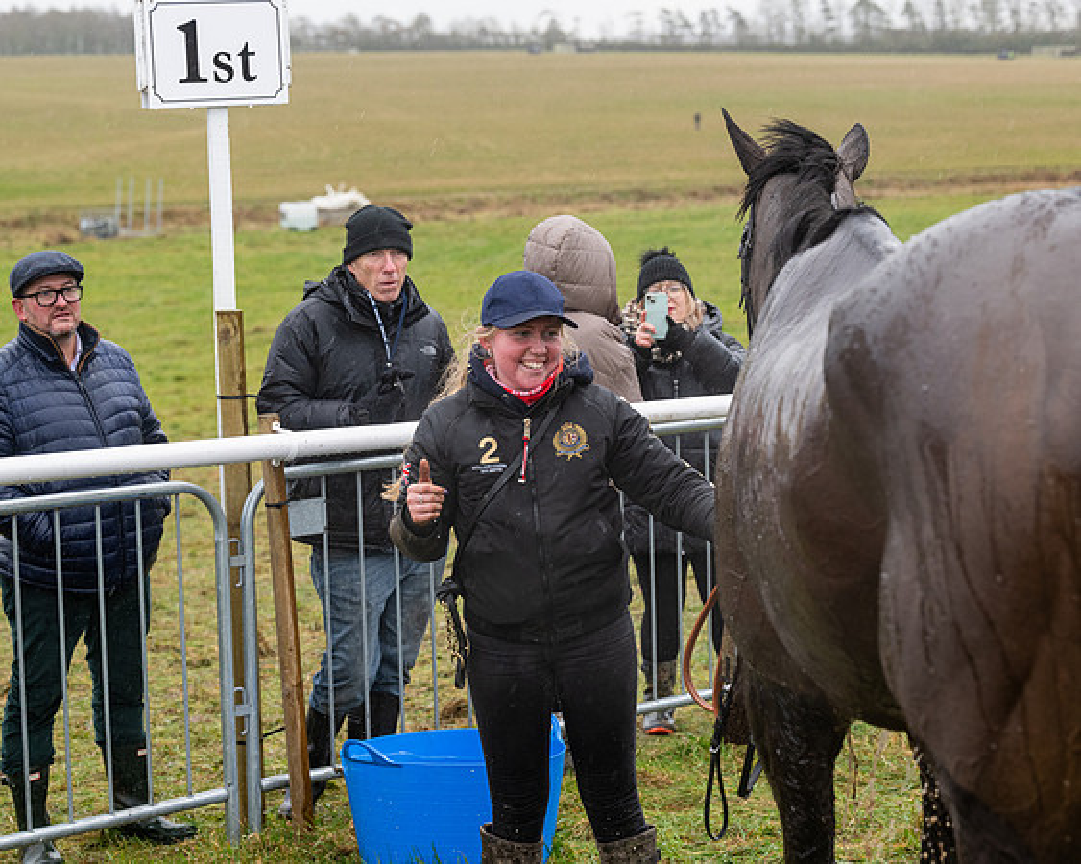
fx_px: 2665
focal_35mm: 83
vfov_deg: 18.4
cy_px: 432
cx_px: 559
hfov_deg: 22.9
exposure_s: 1/500
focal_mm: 74
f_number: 5
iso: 800
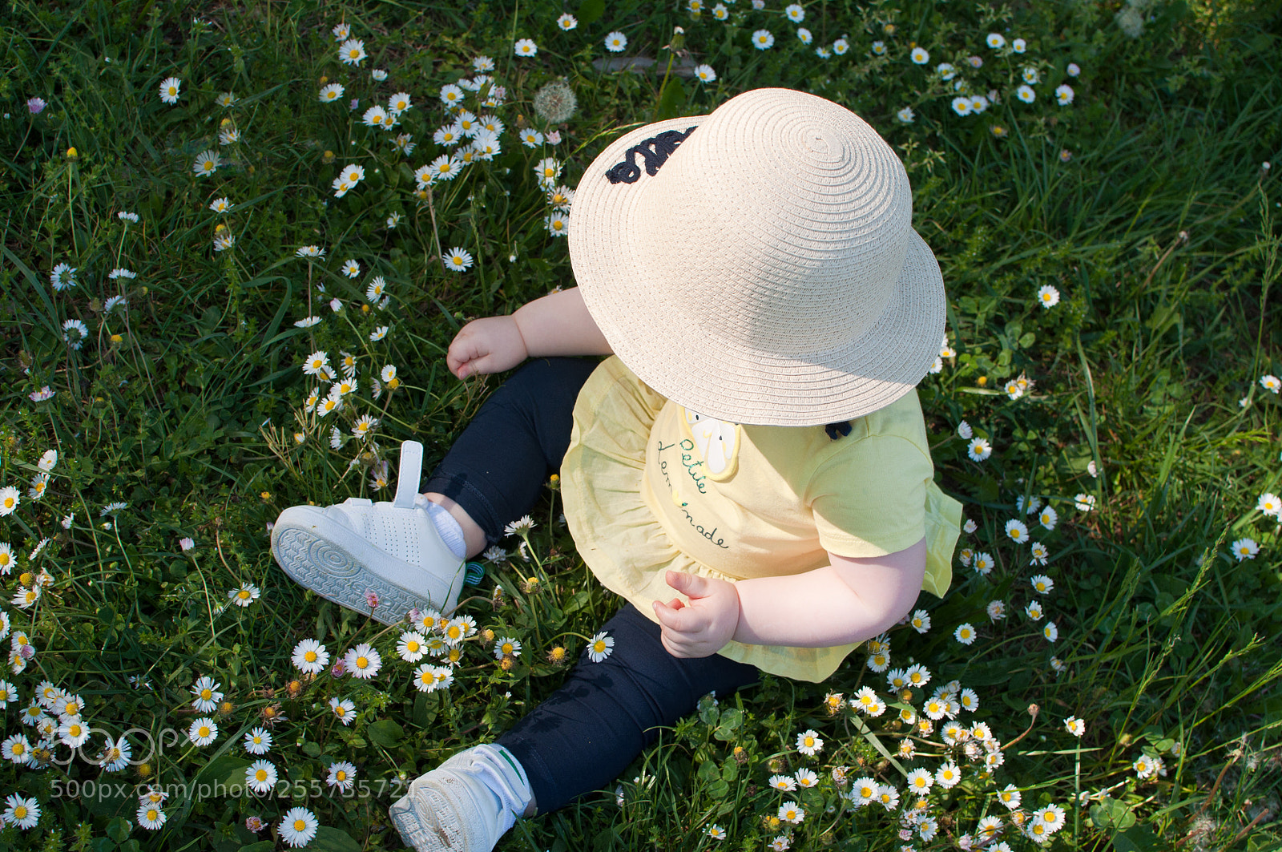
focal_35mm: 52
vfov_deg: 25.7
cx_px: 641
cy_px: 426
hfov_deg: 37.9
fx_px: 1867
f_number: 6.3
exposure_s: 1/320
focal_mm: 35
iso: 200
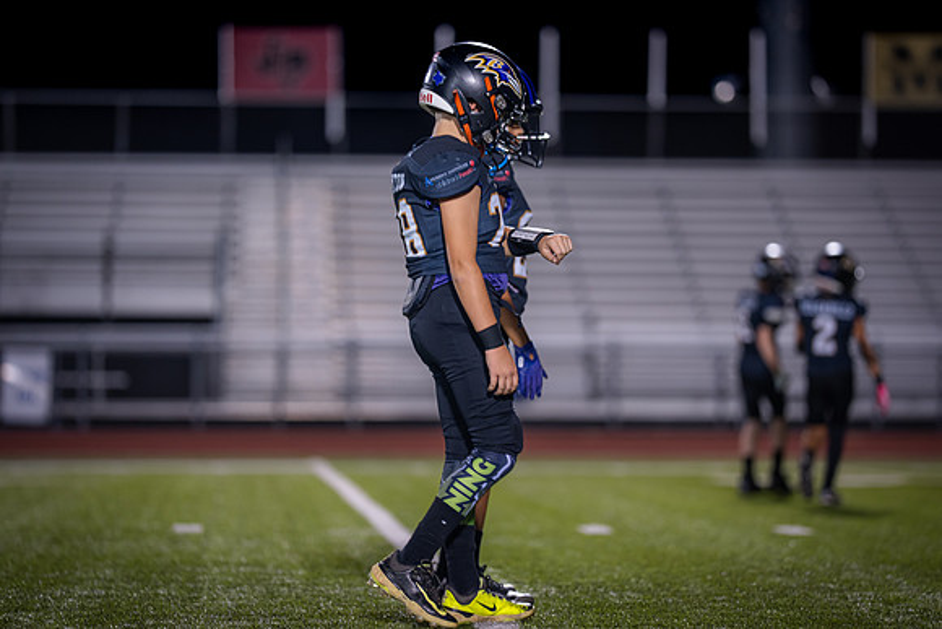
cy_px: 302
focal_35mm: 148
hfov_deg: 13.9
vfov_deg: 9.3
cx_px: 503
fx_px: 3865
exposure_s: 1/320
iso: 500
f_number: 1.8
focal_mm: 135
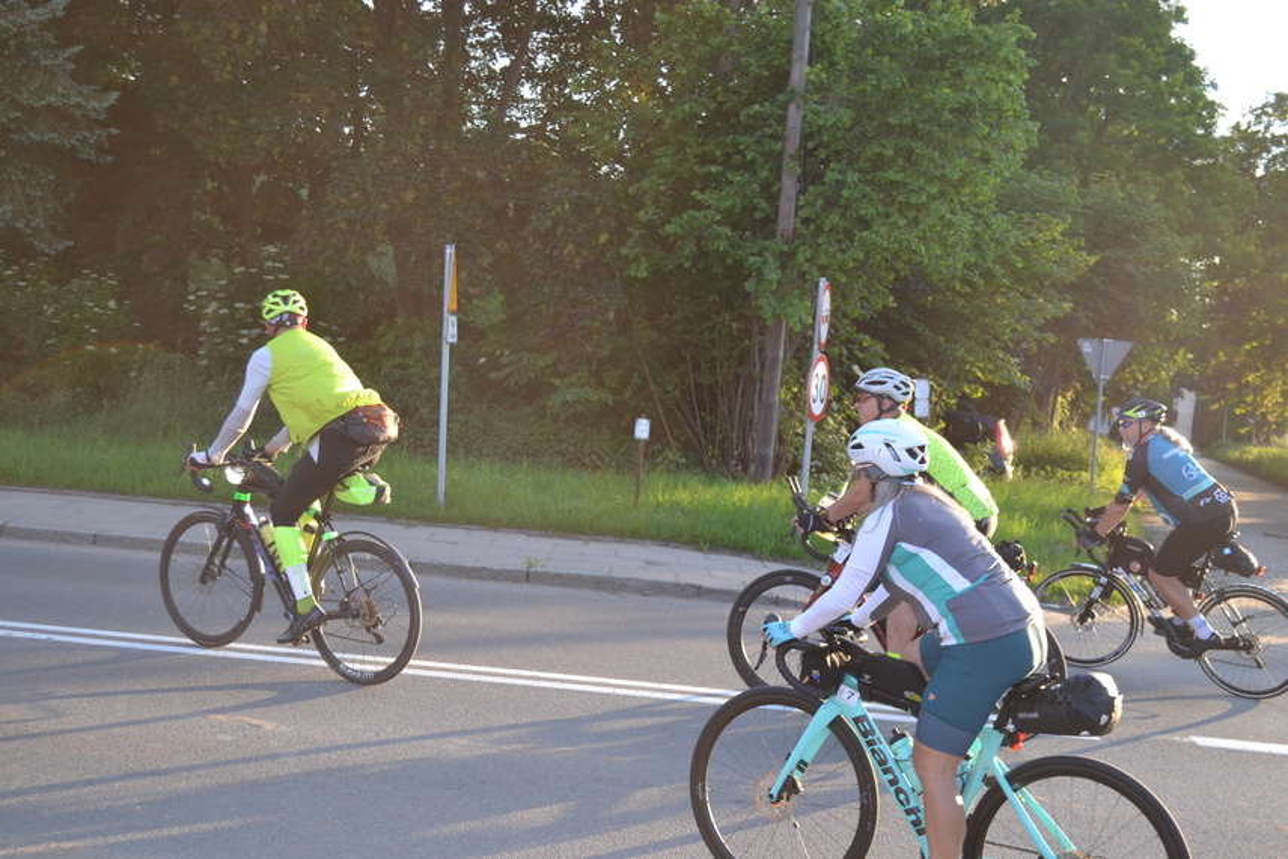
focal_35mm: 45
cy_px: 430
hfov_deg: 43.6
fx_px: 1610
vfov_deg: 29.9
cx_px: 644
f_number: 4.5
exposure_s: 1/500
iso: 800
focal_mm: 30
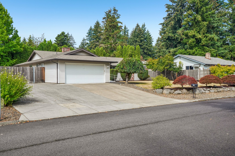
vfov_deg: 37.8
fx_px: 228
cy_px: 78
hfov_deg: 54.4
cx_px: 118
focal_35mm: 35
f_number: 8
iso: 400
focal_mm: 35
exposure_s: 1/800
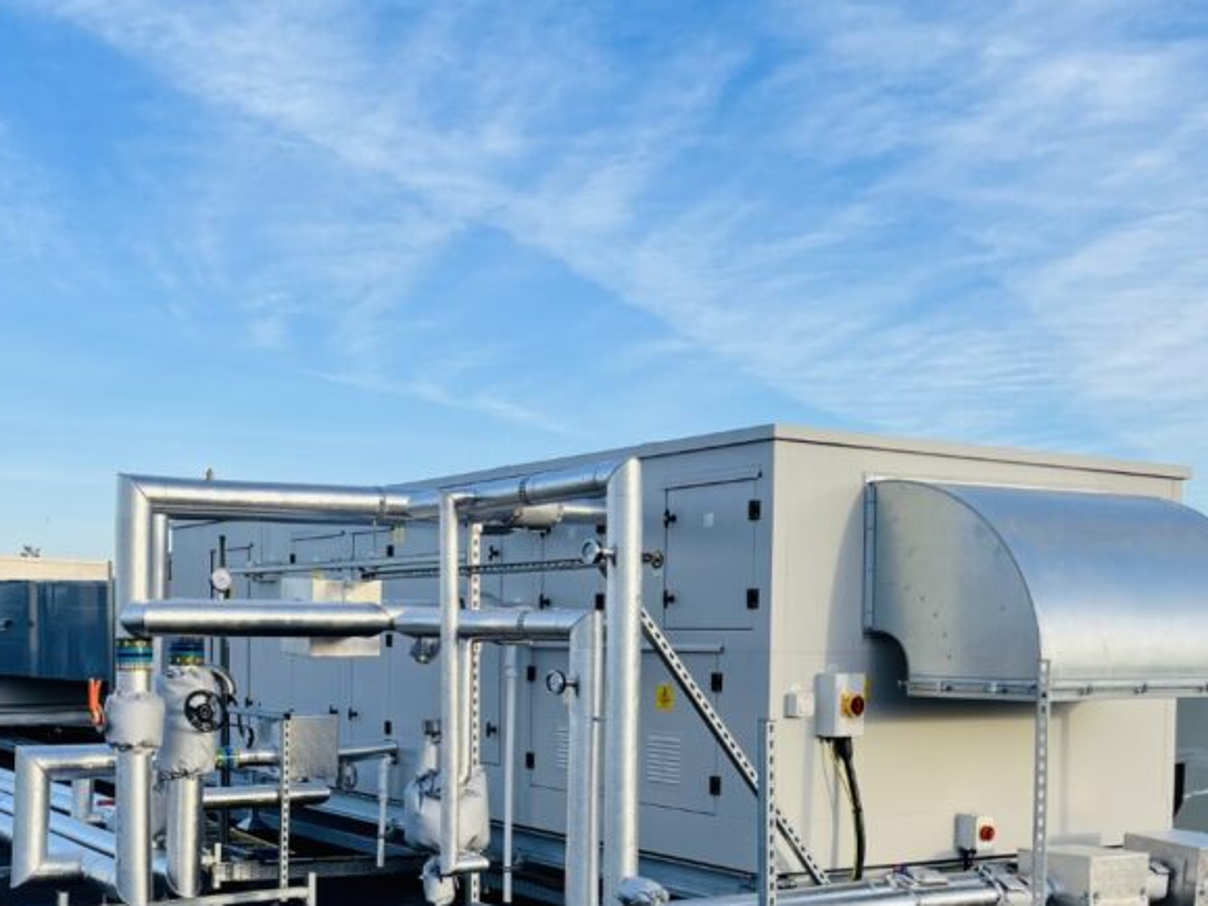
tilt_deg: -2.6
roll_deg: +0.3
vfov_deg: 32.3
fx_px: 1535
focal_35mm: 44
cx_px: 300
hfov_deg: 41.7
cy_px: 680
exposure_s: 1/1372
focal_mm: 5.1
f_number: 1.6
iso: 50
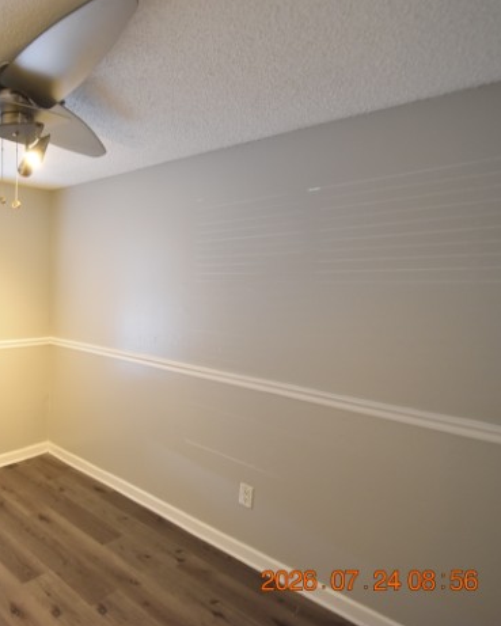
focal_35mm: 22
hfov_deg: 57.1
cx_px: 81
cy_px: 304
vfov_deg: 75.0
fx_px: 408
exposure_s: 1/20
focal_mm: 10
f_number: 3.5
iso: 800
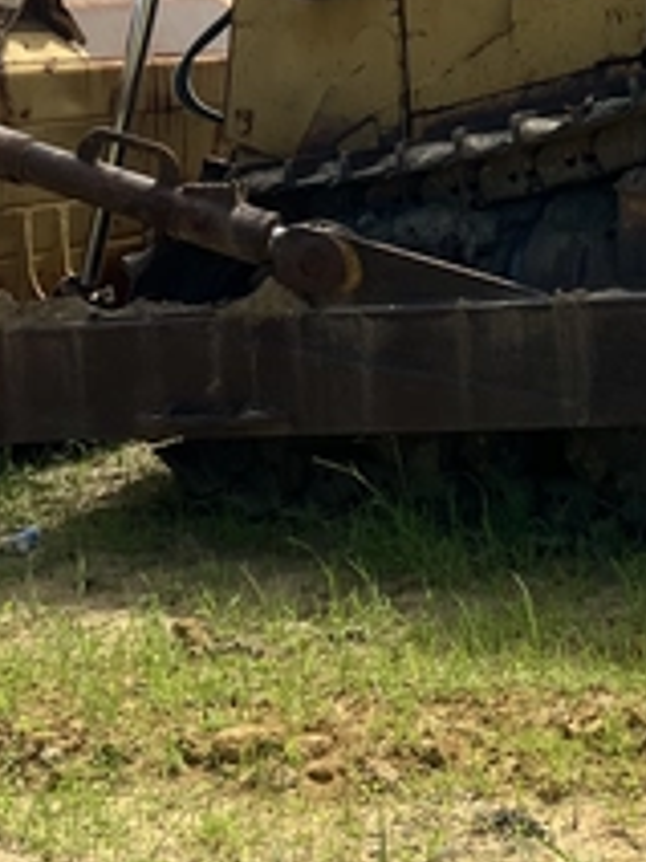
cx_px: 628
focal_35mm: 92
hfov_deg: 15.8
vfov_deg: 20.3
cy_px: -85
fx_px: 2289
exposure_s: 1/8696
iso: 50
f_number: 1.5
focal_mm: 5.7
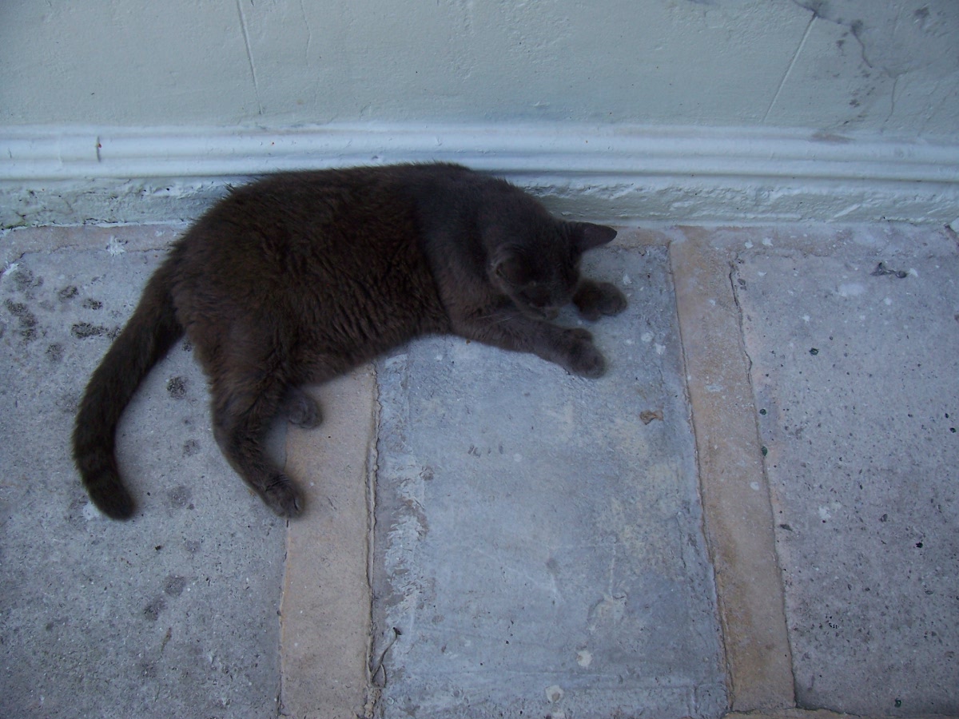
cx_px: 480
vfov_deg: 41.8
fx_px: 942
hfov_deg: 54.0
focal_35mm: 34
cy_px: 360
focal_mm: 5.6
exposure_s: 1/250
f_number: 2.7
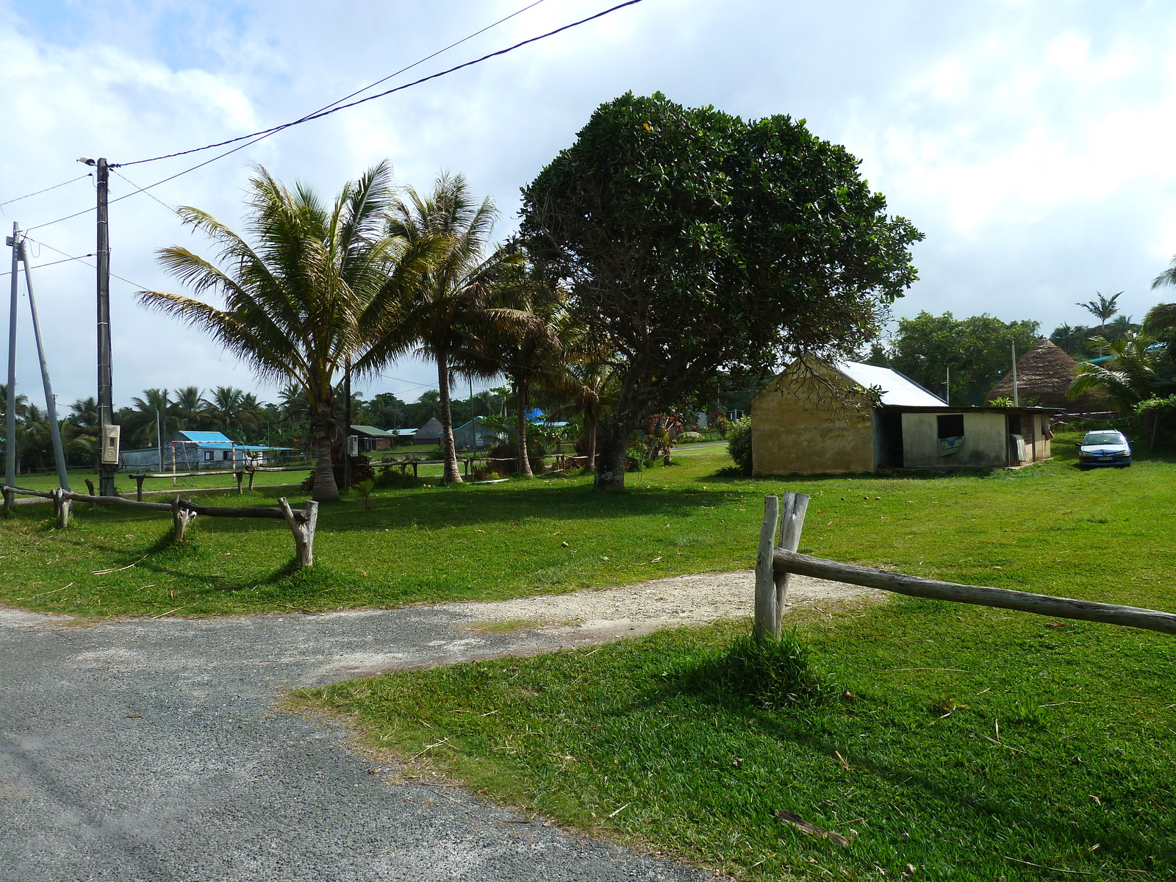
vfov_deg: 54.9
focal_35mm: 25
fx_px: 849
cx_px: 588
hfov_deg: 69.4
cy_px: 441
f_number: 4
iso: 80
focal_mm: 4.1
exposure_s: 1/500
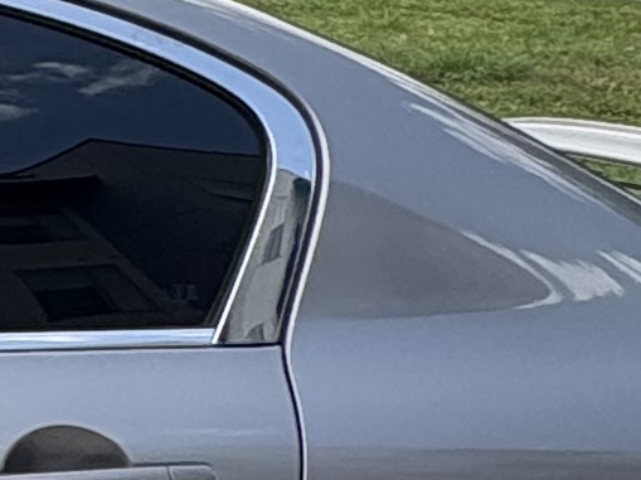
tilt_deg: -13.0
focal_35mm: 111
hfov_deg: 13.3
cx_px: -876
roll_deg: -2.4
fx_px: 2054
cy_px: 329
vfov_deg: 13.3
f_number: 2.2
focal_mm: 2.22
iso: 50
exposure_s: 1/763
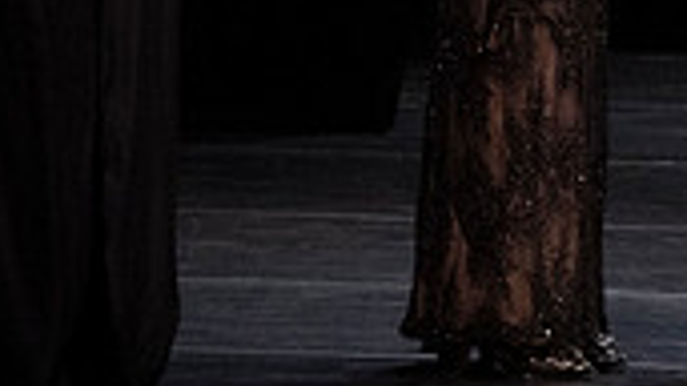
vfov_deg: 0.9
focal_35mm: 1402
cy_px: -292
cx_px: 884
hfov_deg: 1.5
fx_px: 25528
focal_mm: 394
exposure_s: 1/320
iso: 12800
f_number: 10
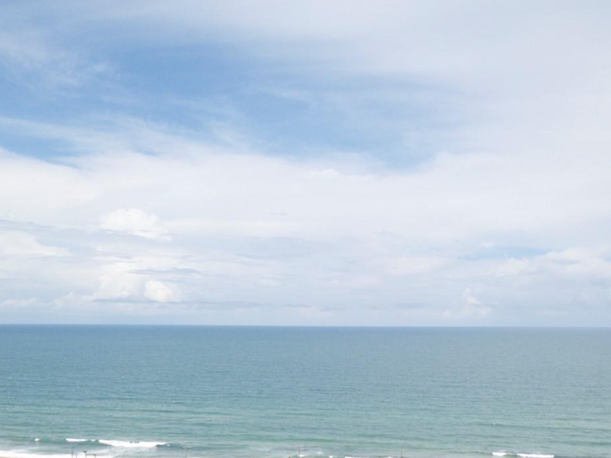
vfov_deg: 31.2
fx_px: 794
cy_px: 376
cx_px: 354
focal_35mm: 45
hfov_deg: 42.0
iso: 100
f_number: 2.2
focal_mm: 4.73
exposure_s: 1/2000
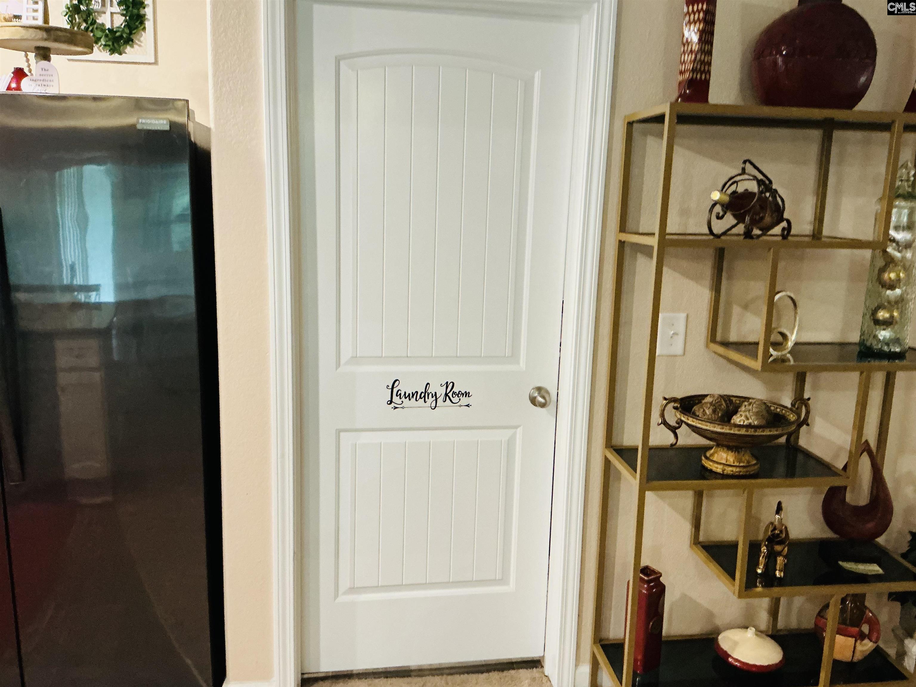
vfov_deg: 48.2
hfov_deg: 61.7
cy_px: 344
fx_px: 767
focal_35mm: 29
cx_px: 458
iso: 250
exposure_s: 1/40
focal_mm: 3
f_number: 1.8
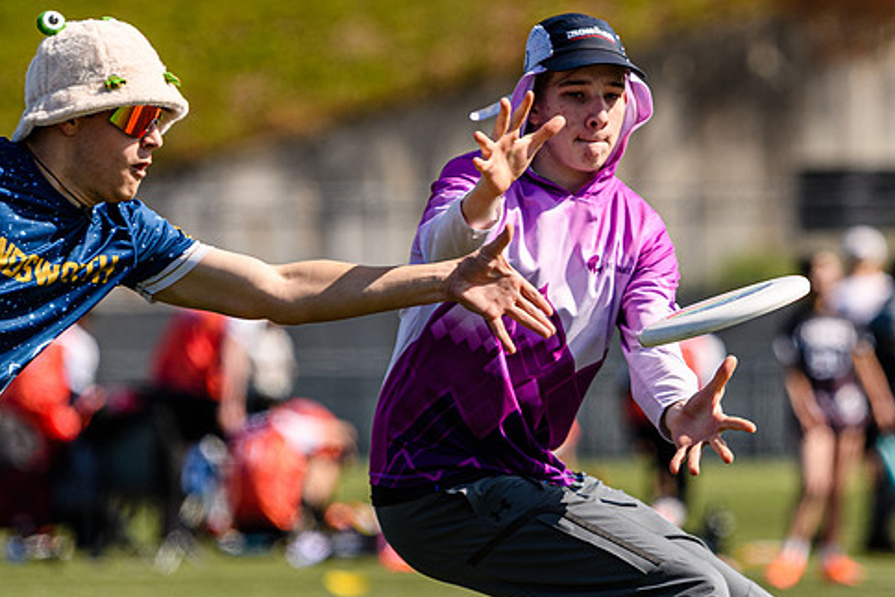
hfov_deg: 4.4
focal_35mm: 466
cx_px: 719
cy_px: 184
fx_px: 11588
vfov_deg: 3.0
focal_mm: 180
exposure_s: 1/2500
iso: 100
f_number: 3.2
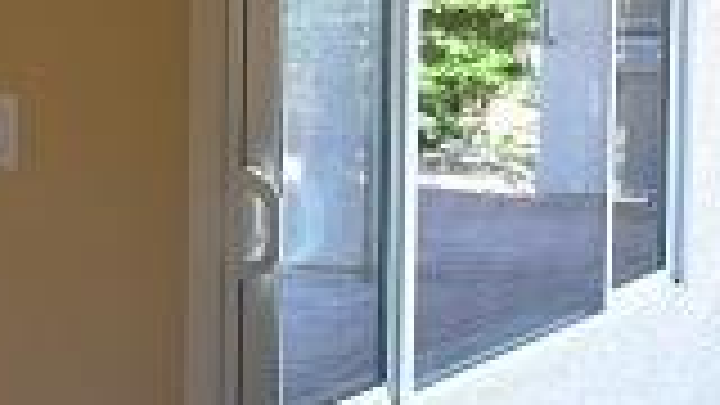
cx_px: -207
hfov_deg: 16.2
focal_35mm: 126
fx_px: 2406
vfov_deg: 9.5
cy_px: -58
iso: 800
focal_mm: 20
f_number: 3.8
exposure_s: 1/125
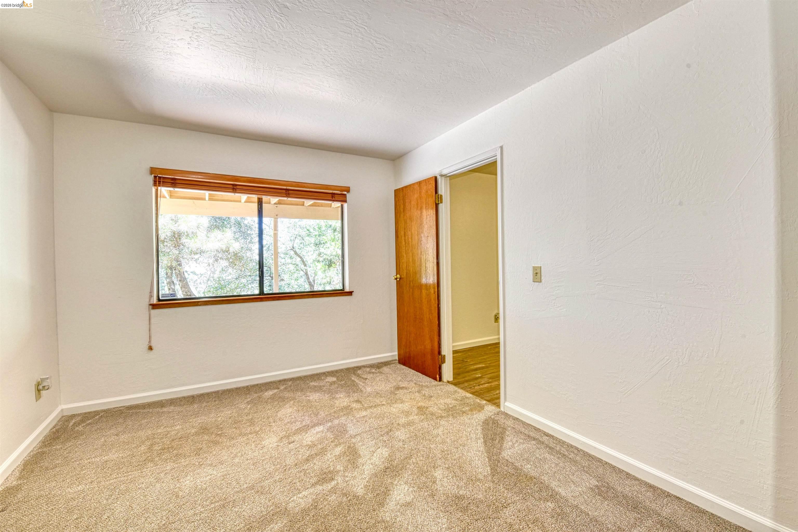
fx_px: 332
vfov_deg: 77.3
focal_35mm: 15
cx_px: 399
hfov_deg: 100.4
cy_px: 266
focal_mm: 15
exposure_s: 1/60
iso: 400
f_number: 11
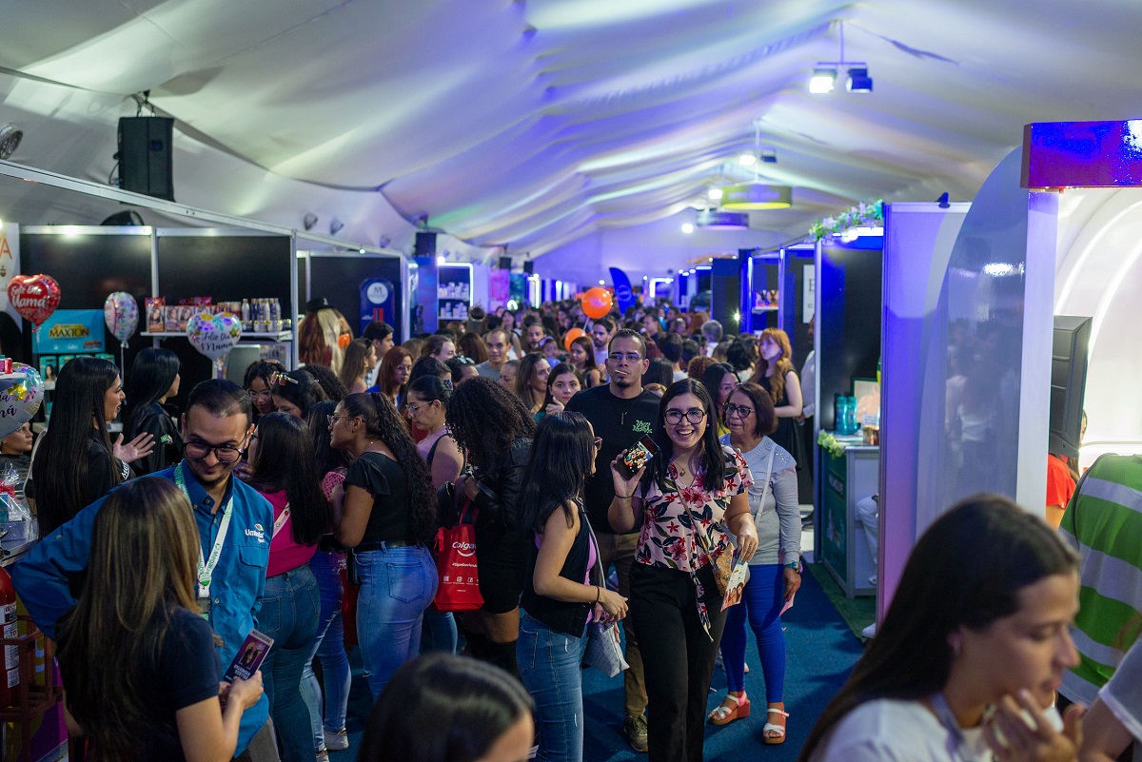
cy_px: 381
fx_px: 1111
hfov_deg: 54.4
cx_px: 571
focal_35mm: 35
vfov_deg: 37.9
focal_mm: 35
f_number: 2.8
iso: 800
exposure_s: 1/200
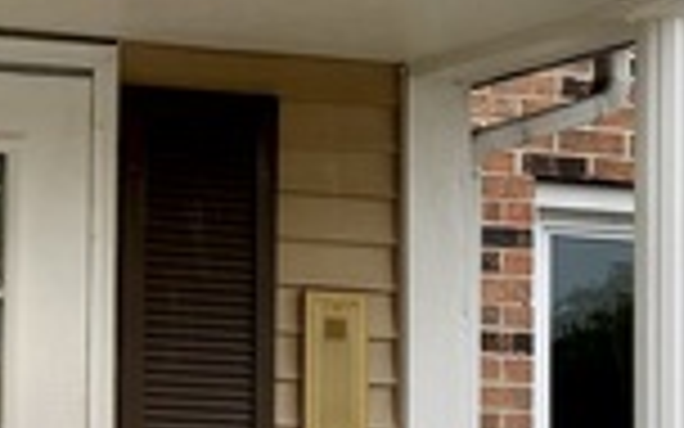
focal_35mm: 181
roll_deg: -1.8
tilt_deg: +6.2
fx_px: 3374
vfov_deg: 7.2
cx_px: -256
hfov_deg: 11.2
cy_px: 324
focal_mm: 6.76
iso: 64
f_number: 1.78
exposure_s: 1/151
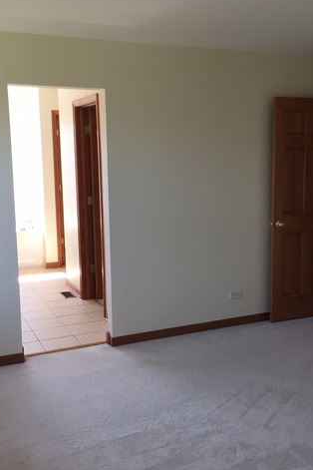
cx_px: 175
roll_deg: -0.1
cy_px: 233
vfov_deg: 47.4
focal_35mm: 41
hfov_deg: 32.6
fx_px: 535
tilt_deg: -10.1
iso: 50
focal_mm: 4.15
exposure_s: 1/120
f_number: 2.2
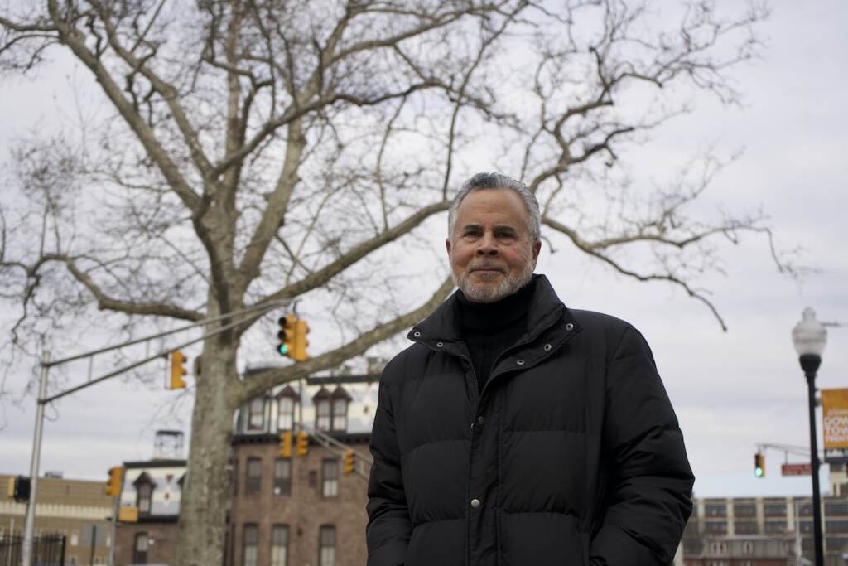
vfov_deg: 28.1
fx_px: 1131
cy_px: 283
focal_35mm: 48
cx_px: 424
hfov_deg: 41.1
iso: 100
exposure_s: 1/320
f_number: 5
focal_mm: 48
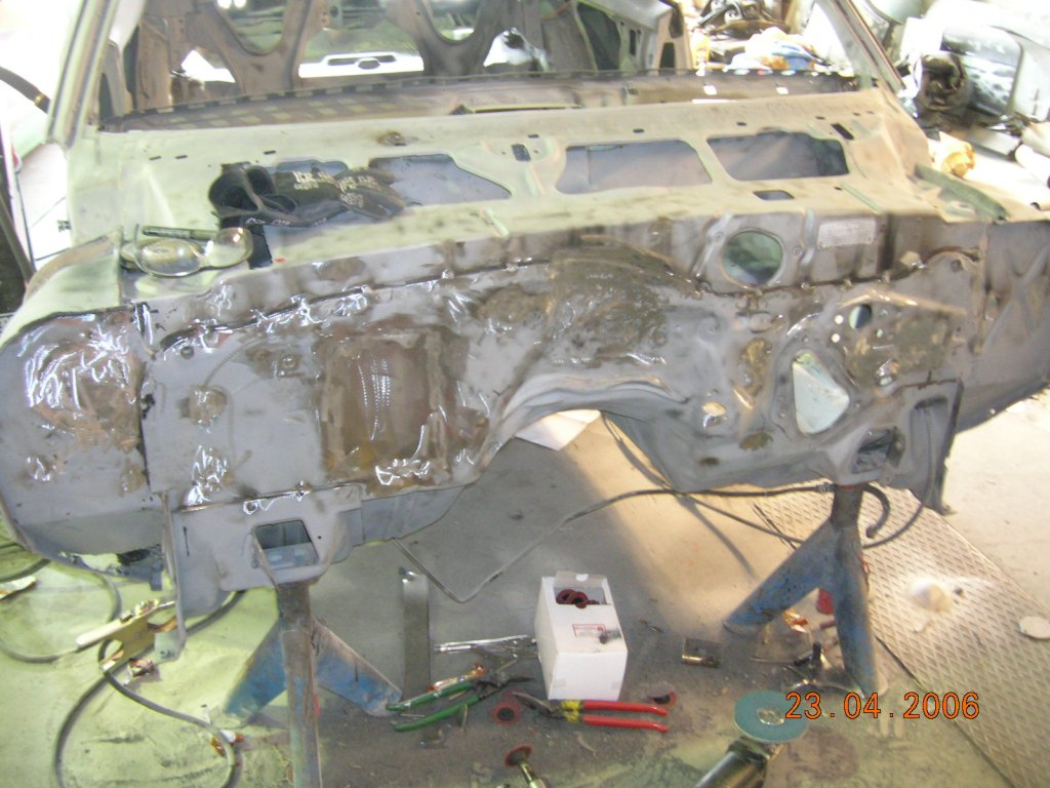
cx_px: 525
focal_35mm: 34
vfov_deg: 41.8
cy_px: 394
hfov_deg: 54.0
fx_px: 1031
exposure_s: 1/3.5
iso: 200
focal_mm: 5.7
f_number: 2.9
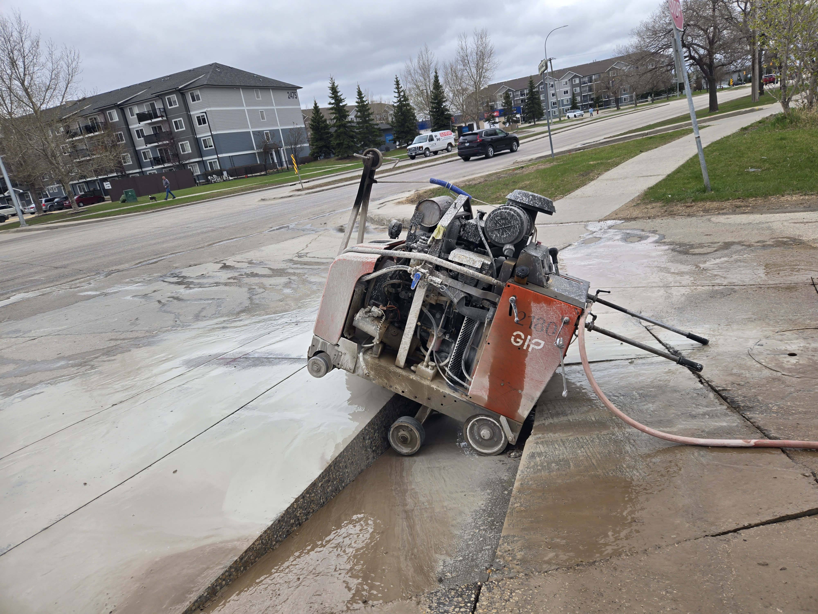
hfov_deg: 73.9
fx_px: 544
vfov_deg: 58.9
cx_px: 409
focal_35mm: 23
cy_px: 307
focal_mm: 5.4
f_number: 1.8
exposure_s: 1/1336
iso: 25
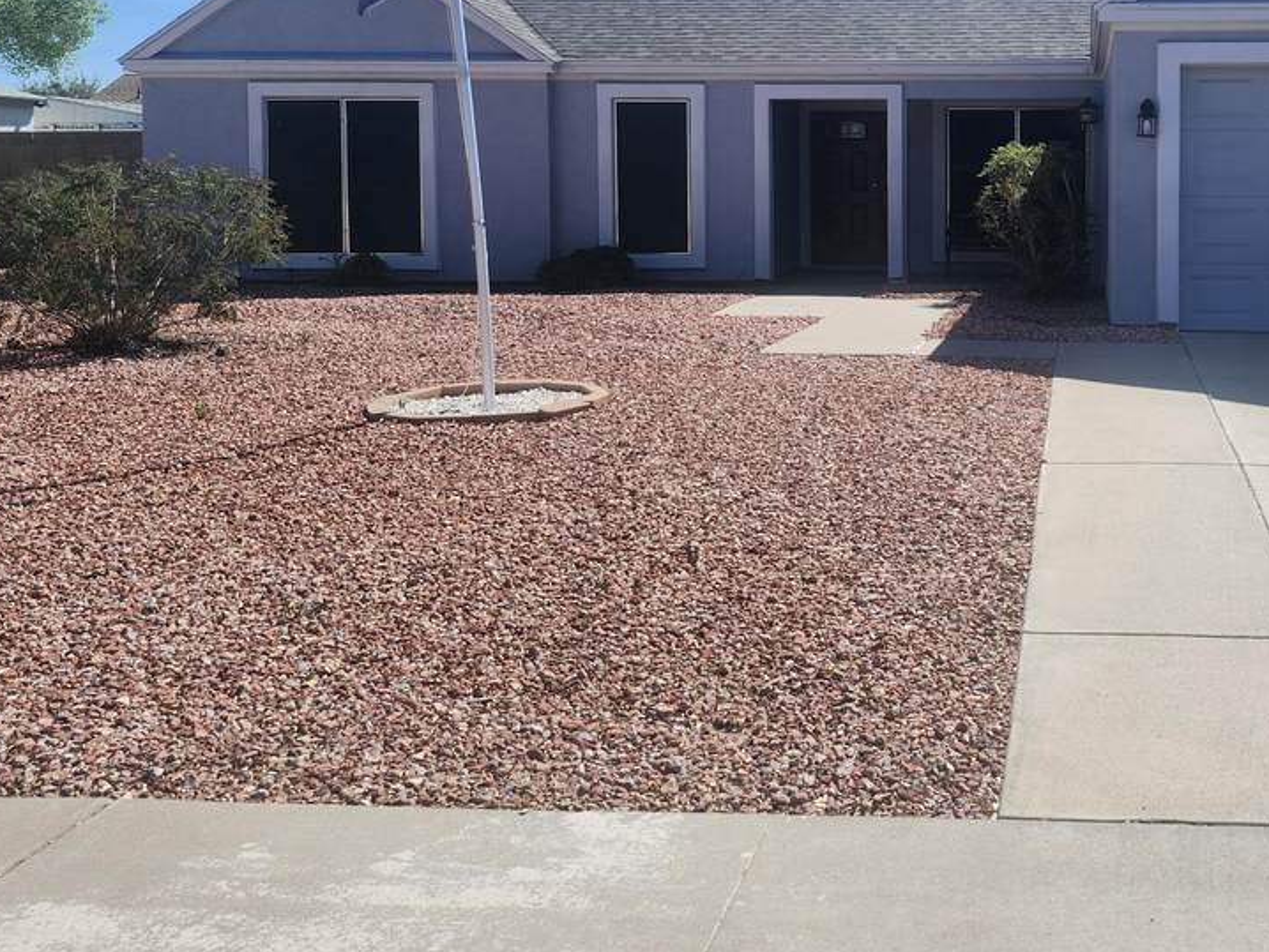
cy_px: 261
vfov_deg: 34.6
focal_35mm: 41
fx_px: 1504
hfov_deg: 43.8
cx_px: 995
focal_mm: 5.54
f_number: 1.8
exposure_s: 1/1983
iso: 25
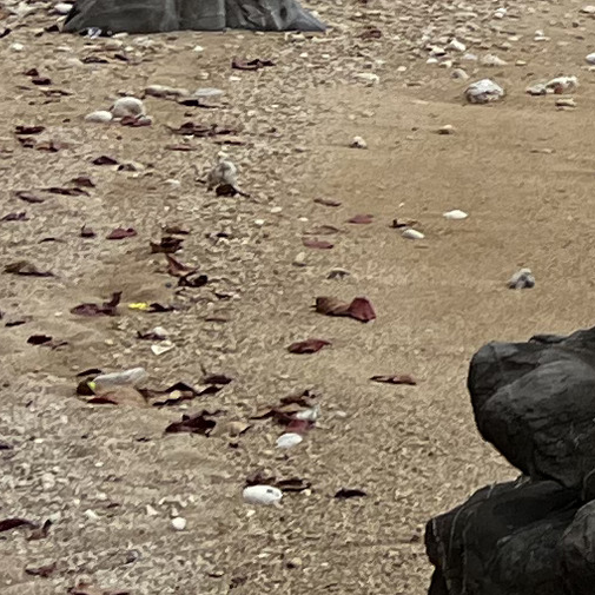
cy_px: -628
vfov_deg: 9.0
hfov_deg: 8.3
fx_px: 3539
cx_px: 1713
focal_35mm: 182
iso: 50
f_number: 1.5
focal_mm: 5.7
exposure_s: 1/9434
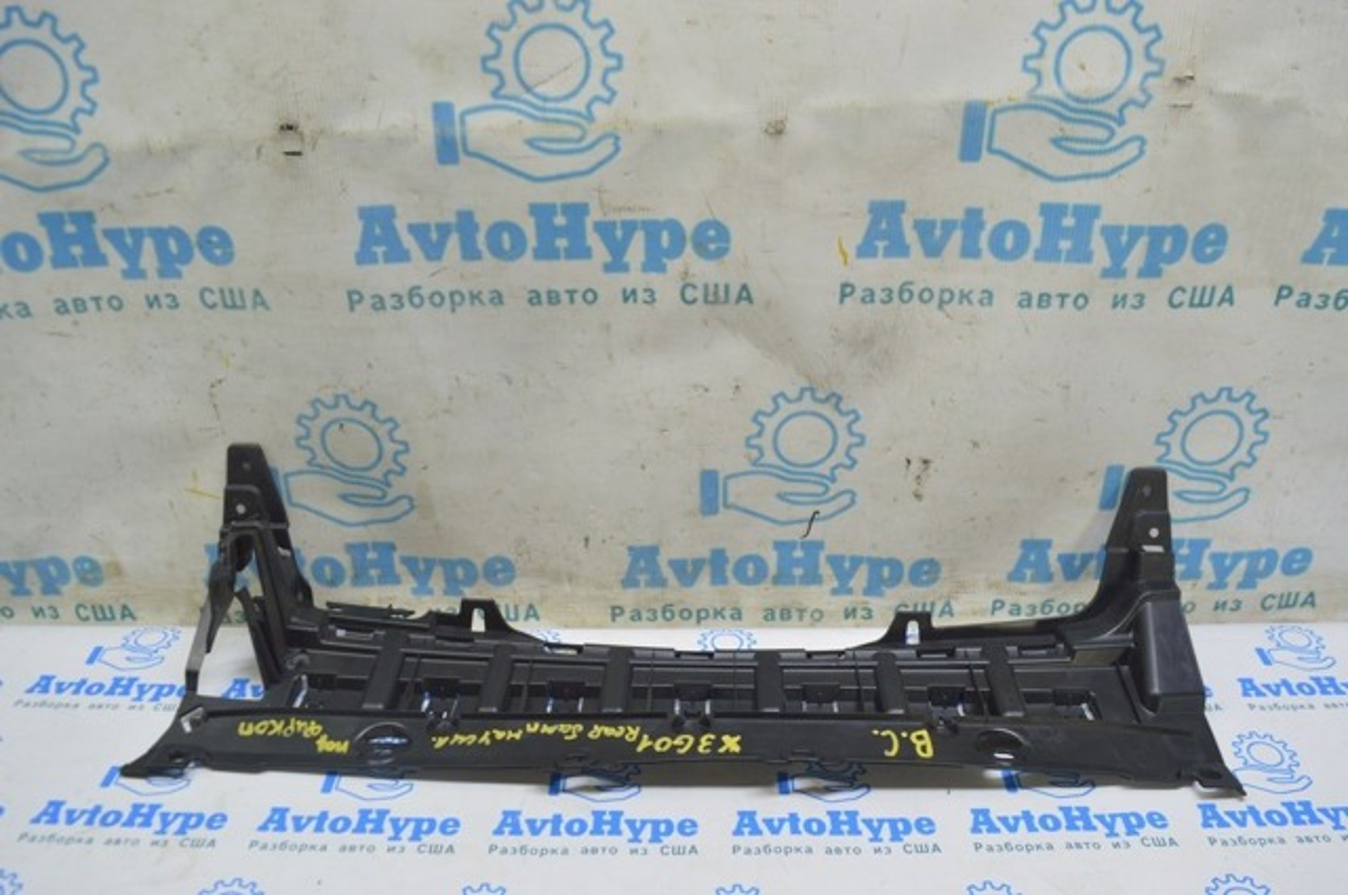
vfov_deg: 43.5
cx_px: 674
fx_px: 1122
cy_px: 448
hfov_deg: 62.0
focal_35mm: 30
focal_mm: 20
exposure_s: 1/20
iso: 400
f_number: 5.6
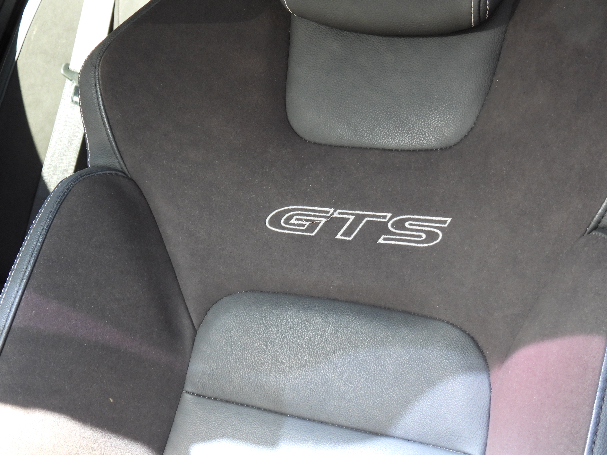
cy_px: 222
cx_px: 298
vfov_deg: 18.4
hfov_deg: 24.4
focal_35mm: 80
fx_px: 1403
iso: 320
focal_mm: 13.4
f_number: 3.5
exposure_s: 1/60
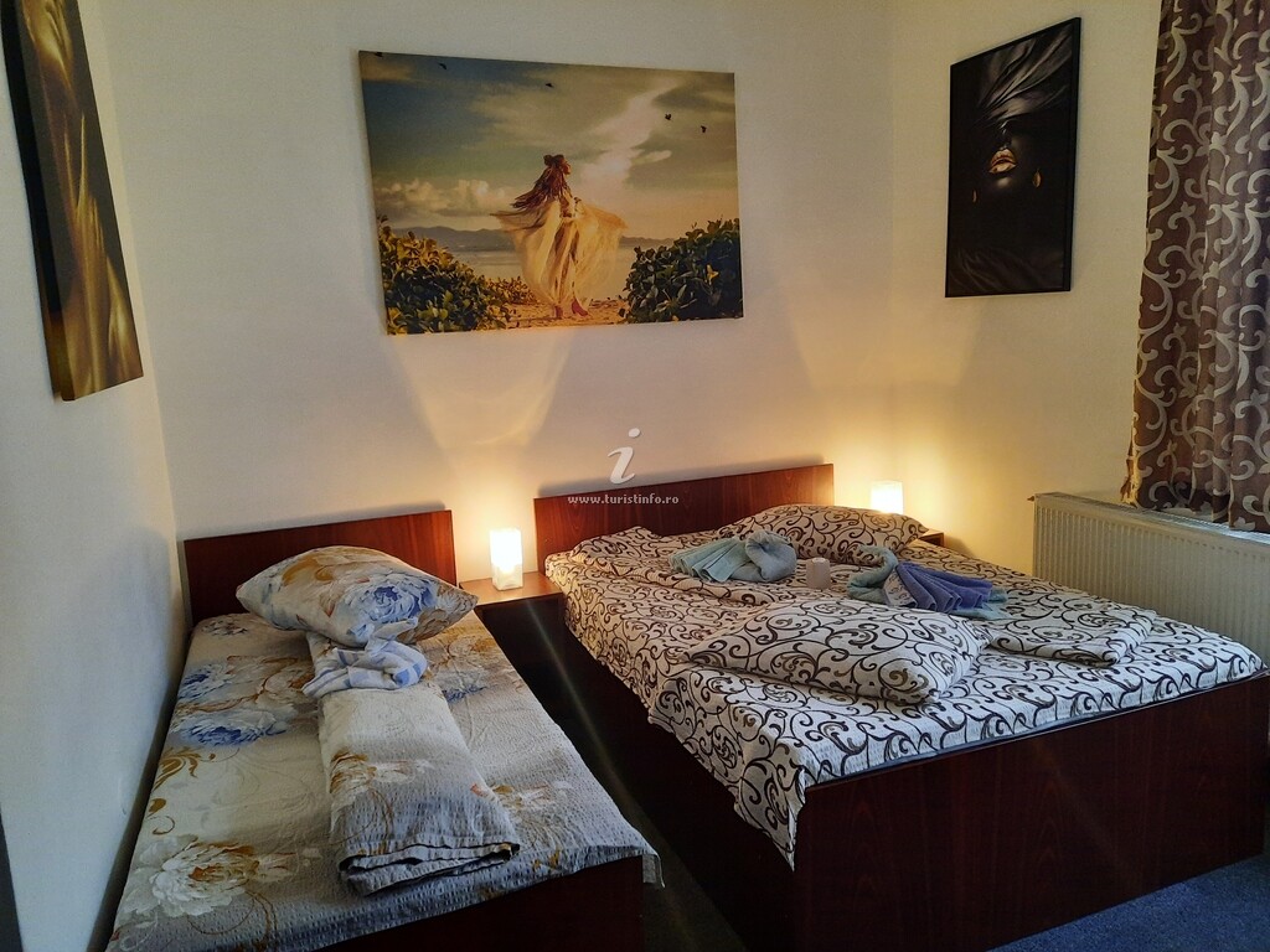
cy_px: 476
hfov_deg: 69.4
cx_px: 635
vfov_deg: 54.9
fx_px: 917
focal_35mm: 25
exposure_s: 1/33
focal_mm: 4.6
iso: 320
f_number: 2
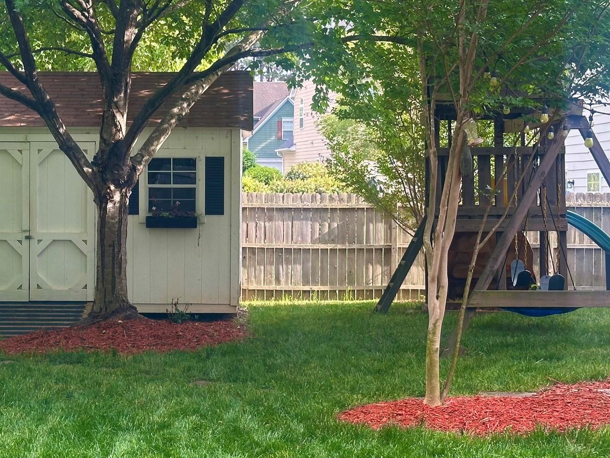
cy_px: 215
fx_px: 1339
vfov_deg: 19.4
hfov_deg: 25.5
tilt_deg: -0.4
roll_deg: -0.3
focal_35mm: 76
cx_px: 202
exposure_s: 1/250
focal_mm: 6.86
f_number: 1.78
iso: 64
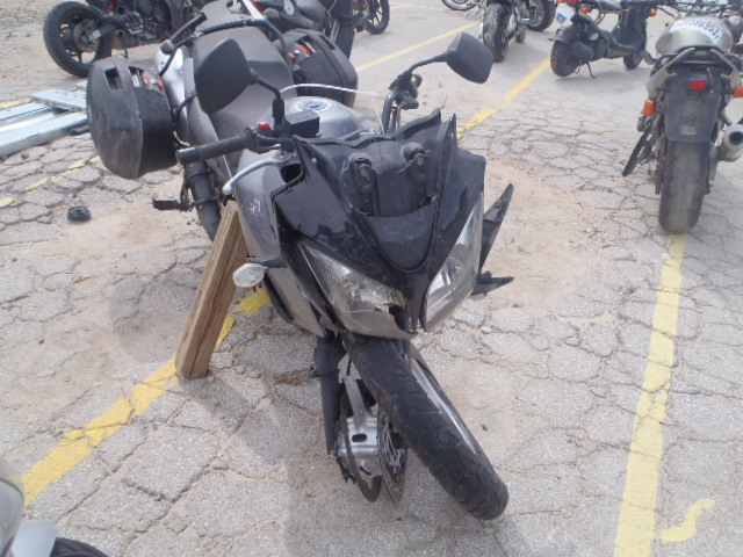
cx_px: 372
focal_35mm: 28
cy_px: 278
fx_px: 601
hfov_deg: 63.4
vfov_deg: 49.7
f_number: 3.5
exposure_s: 1/500
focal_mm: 5
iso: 80
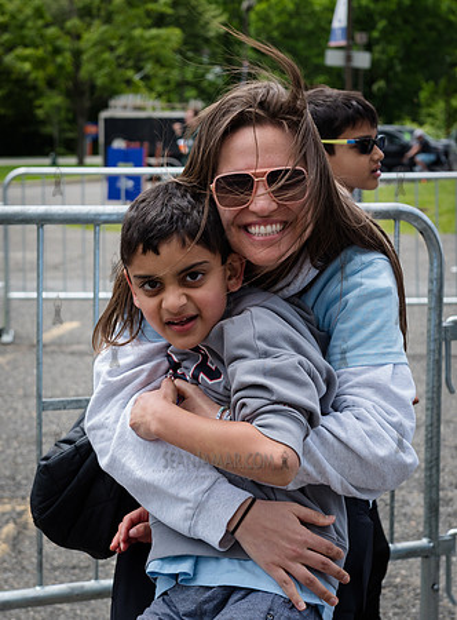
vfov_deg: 21.0
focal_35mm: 94
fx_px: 1673
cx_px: 234
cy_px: 285
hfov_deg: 15.6
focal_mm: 60
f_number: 5.6
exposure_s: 1/800
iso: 400
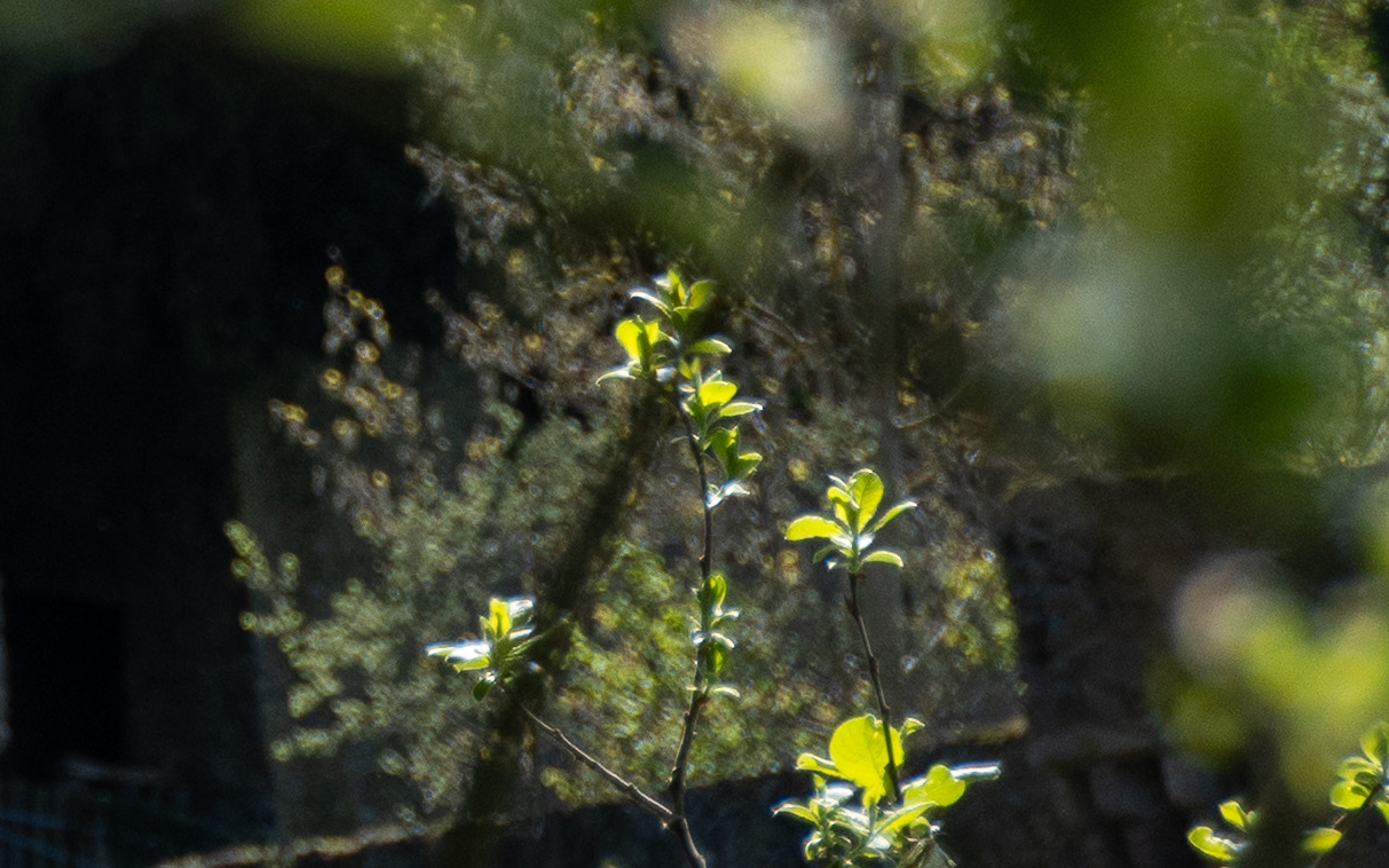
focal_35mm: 363
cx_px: -1296
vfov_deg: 3.6
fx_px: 13741
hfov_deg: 5.7
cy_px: -776
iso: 100
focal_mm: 48
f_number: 5.6
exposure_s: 1/800
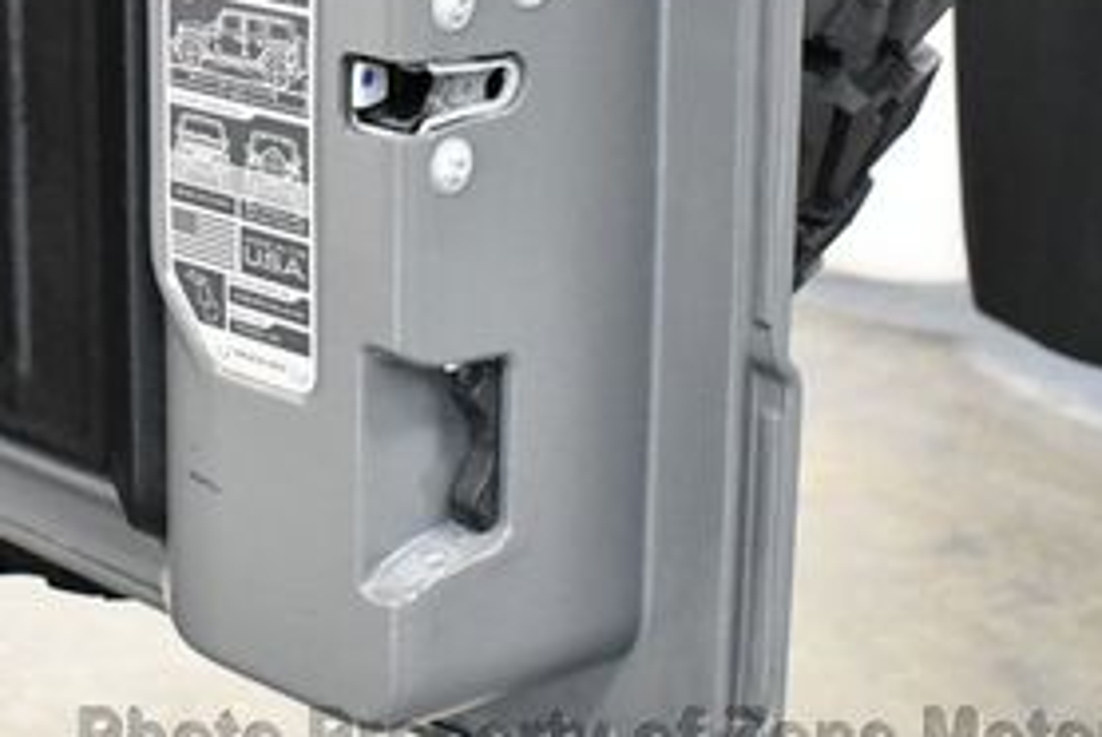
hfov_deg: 23.5
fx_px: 2543
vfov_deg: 16.1
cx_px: 32
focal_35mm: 83
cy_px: -32
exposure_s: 1/125
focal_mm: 18
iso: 3200
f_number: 3.5
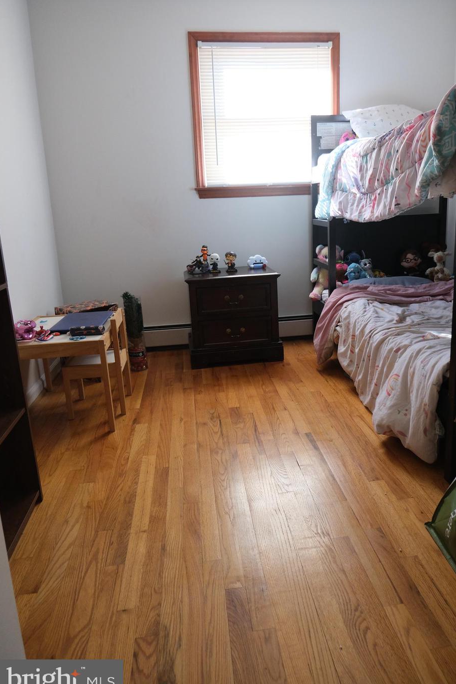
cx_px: 255
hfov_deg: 49.4
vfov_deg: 69.3
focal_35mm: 26
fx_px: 494
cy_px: 314
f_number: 3.5
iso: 1250
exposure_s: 1/100
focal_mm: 15
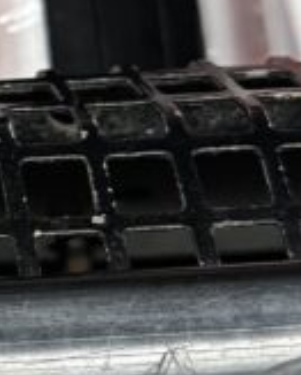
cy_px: 138
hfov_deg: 9.8
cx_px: -299
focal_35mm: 147
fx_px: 1632
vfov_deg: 13.1
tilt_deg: -73.4
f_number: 1.78
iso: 160
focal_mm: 6.86
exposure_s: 1/110
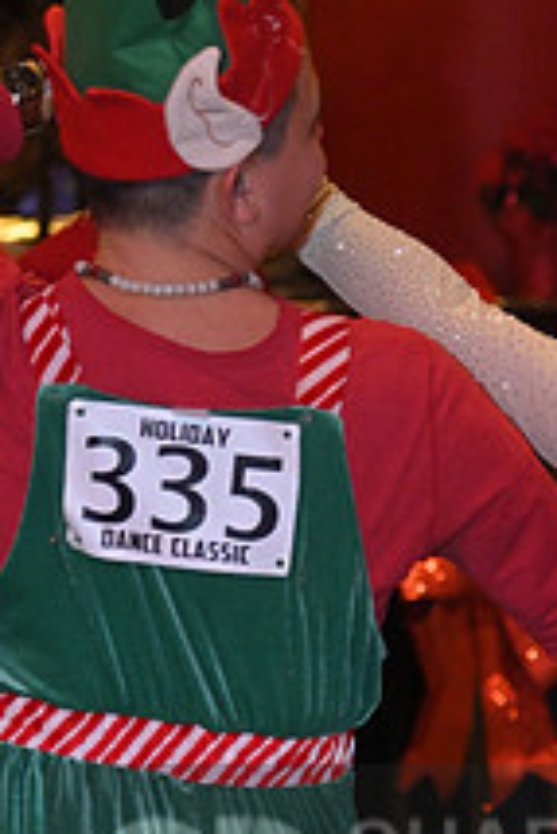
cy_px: 896
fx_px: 5954
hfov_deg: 5.3
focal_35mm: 257
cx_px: 586
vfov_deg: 8.0
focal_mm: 95
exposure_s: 1/100
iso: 4000
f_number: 4
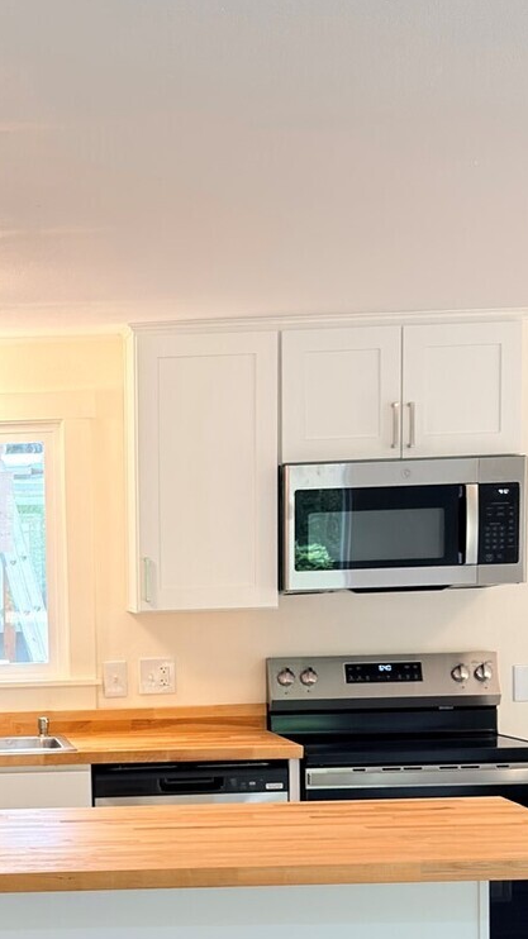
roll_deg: +2.2
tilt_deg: -5.7
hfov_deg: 15.8
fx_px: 1843
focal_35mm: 74
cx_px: -71
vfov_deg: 28.0
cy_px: 744
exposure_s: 1/173
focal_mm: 6.76
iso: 160
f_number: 1.78
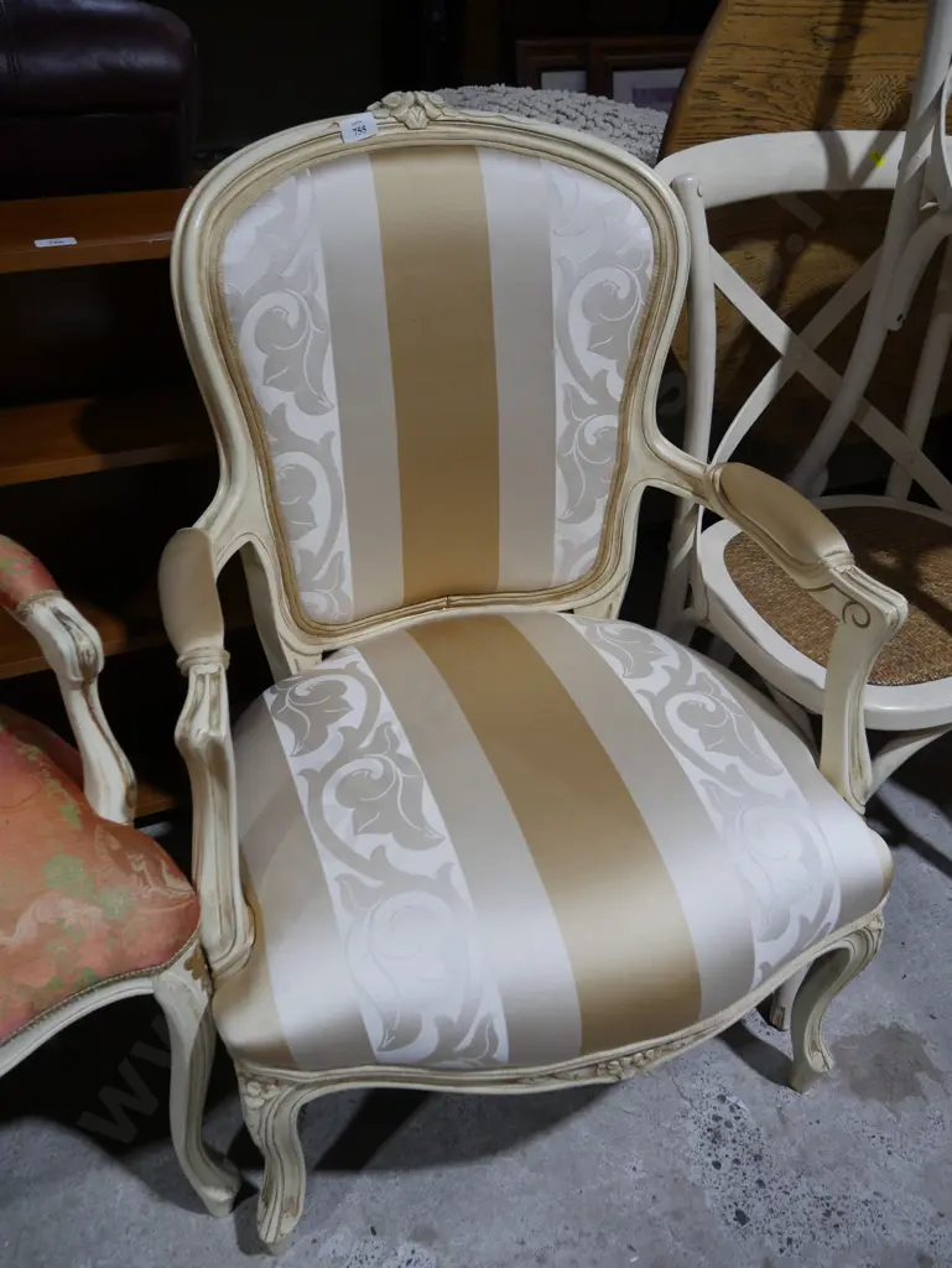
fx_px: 1172
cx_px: 476
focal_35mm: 32
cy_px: 634
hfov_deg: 44.2
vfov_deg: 56.8
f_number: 4
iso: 200
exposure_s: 1/80
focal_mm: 16
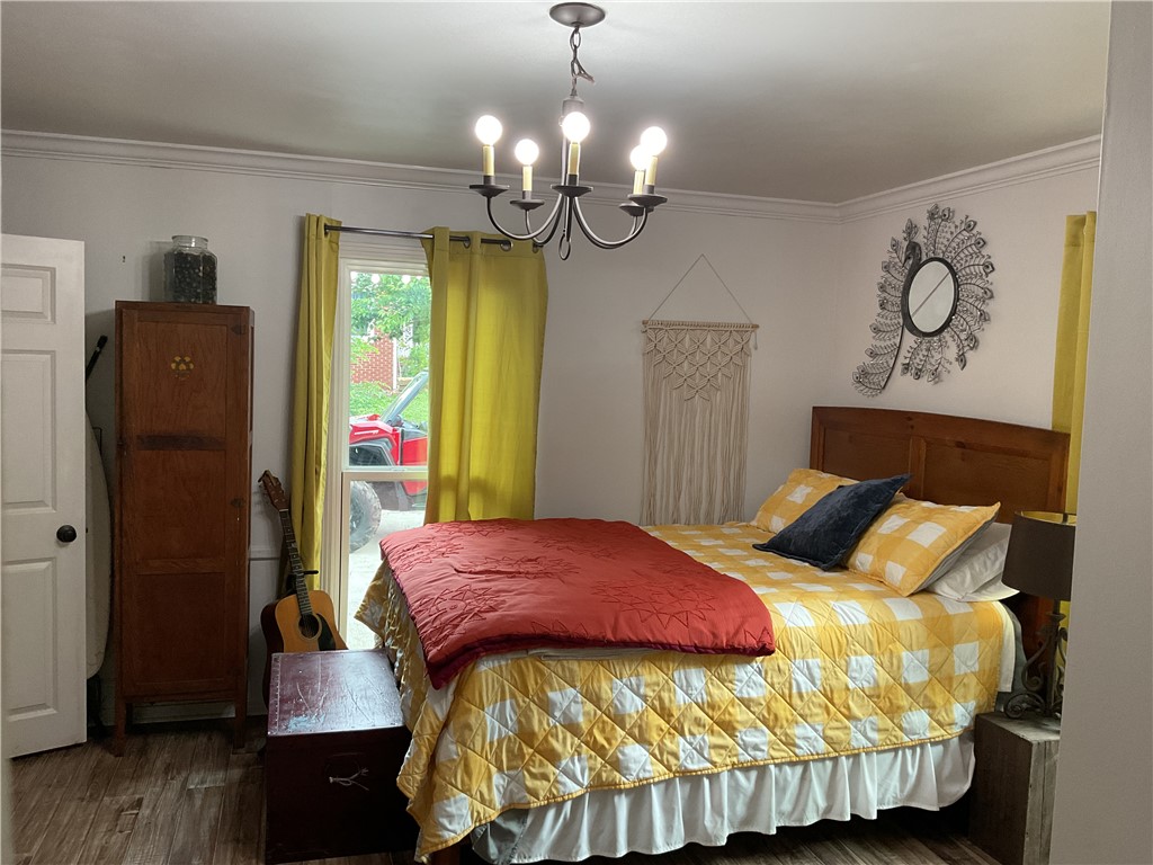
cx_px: 576
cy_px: 432
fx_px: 966
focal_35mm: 29
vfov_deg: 48.2
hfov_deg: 61.7
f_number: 1.8
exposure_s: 1/60
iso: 100
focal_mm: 3
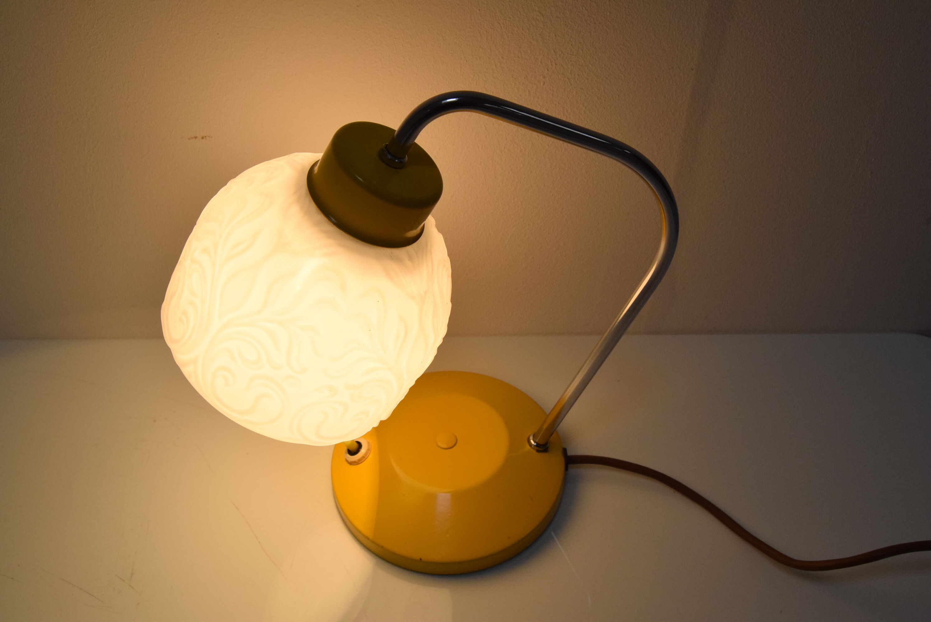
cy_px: 311
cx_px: 466
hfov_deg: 53.1
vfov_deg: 36.9
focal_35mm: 36
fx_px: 932
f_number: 9
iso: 1600
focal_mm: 24
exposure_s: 1/500
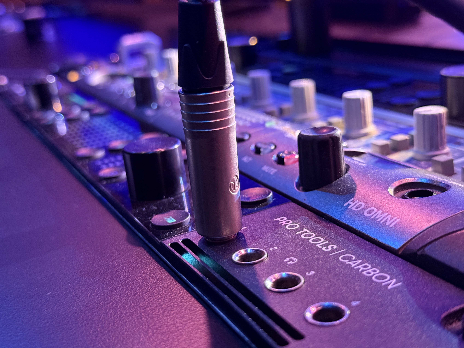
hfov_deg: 39.7
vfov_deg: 30.3
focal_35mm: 48
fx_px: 643
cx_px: 232
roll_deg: +1.2
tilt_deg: -16.1
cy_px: 174
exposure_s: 1/33
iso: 500
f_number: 1.78
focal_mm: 6.76
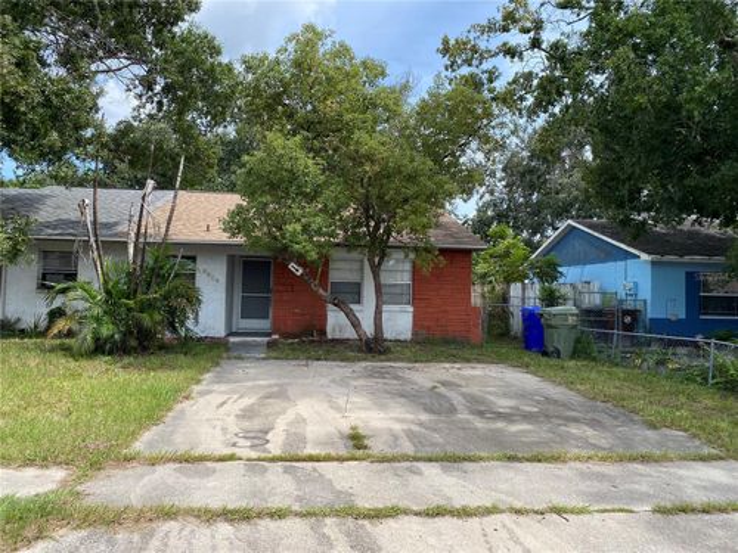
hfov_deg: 67.3
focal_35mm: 26
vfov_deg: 53.1
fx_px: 554
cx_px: 369
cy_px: 276
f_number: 1.8
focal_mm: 4.25
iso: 32
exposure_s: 1/1504
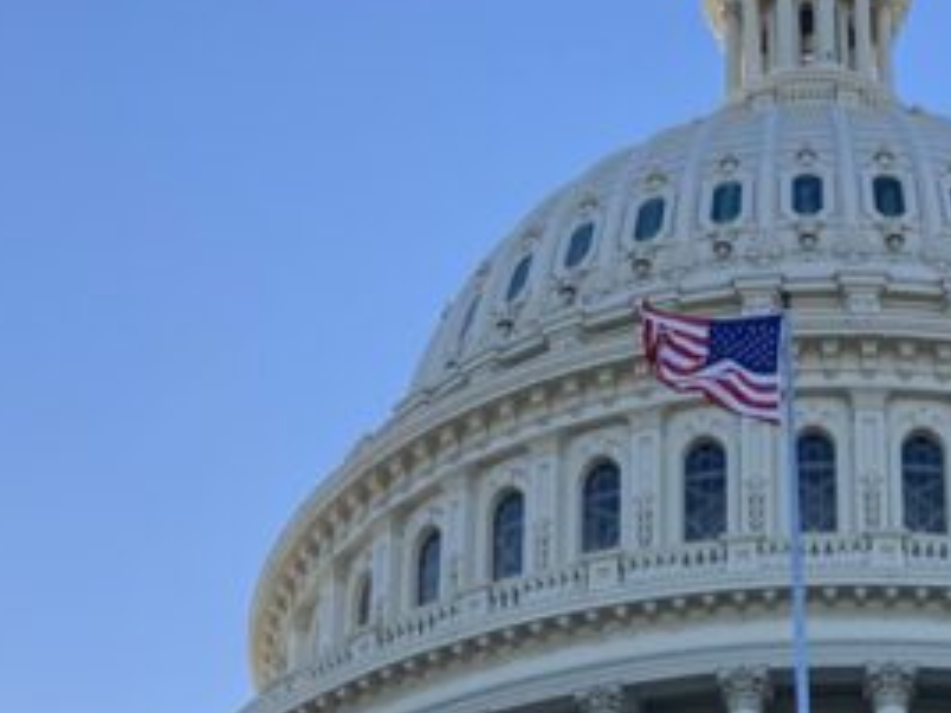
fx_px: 2940
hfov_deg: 18.2
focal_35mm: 107
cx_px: 770
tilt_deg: +26.7
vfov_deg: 13.0
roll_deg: +0.1
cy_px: 1089
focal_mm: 3.99
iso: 20
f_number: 1.8
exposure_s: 1/1043
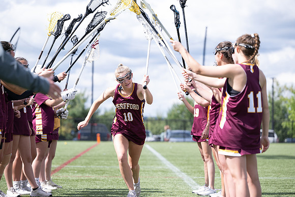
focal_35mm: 130
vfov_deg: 10.6
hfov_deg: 15.8
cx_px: 148
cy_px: 98
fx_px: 1065
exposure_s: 1/2000
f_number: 3.5
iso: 360
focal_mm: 130
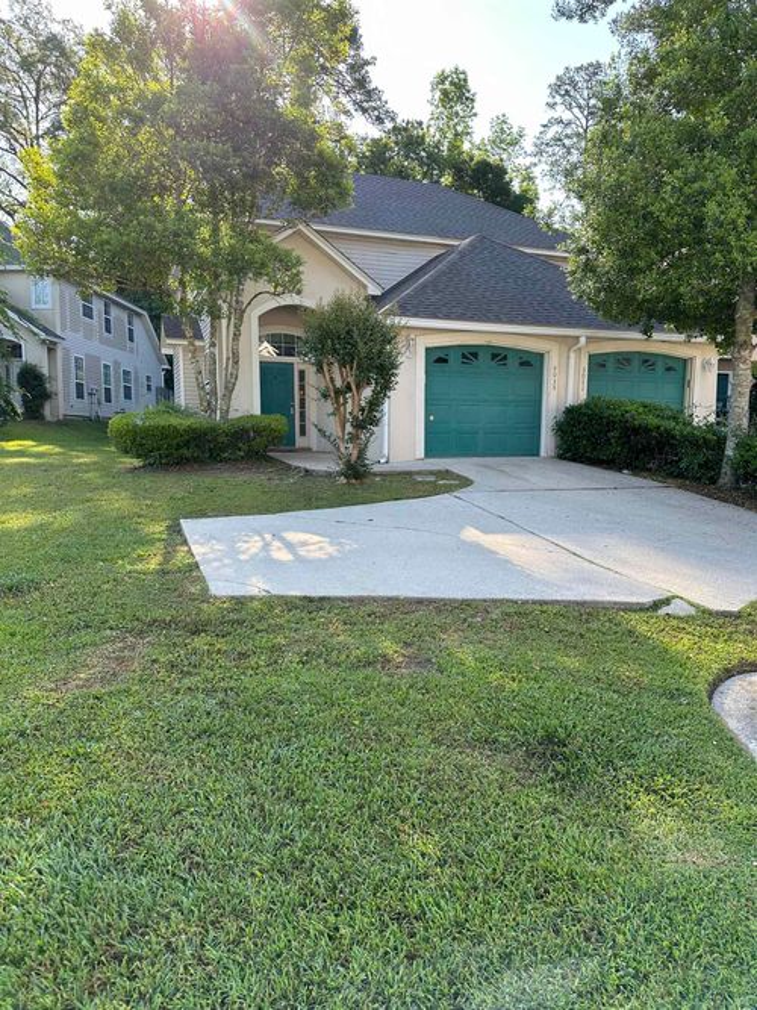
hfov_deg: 56.8
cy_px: 505
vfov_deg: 71.6
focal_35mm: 24
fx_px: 700
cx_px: 378
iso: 80
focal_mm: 6.86
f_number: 1.78
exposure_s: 1/718
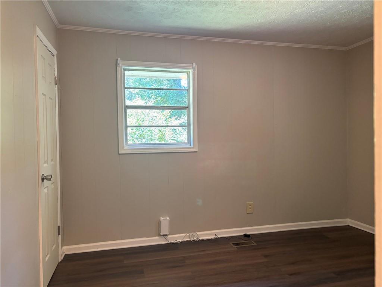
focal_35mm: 26
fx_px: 287
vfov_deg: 53.1
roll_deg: +0.9
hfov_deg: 67.3
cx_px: 191
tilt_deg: -0.8
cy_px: 144
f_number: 1.6
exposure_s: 1/60
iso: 320
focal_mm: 5.96
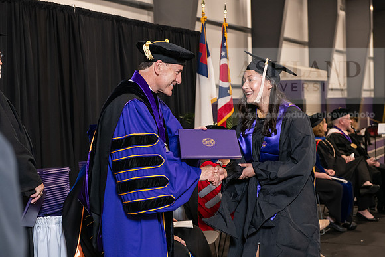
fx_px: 706
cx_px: 192
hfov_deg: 30.5
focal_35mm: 66
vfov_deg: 20.6
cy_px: 128
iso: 2000
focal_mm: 66
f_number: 5
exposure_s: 1/125
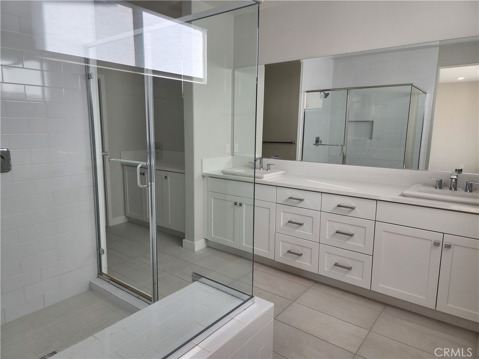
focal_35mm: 23
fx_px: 318
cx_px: 240
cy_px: 180
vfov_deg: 58.9
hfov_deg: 73.9
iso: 64
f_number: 1.8
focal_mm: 6.4
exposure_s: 1/180
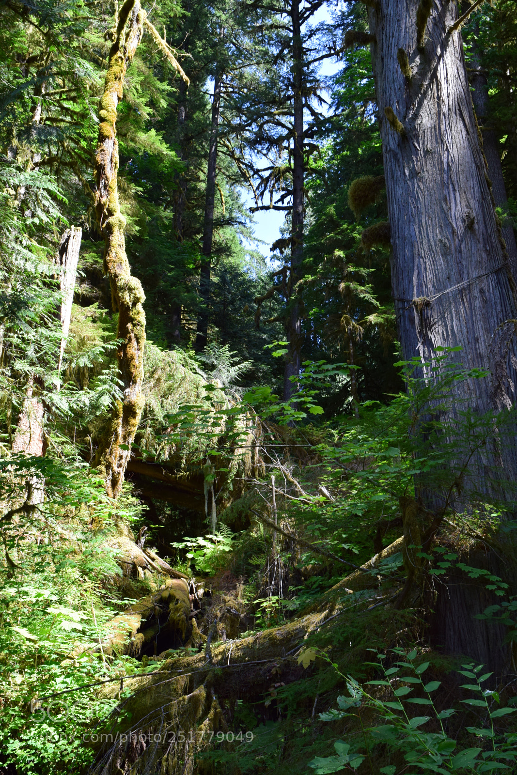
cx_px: 258
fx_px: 775
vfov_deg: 53.1
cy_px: 388
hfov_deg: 36.9
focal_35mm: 36
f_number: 9
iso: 400
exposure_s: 1/160
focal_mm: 24
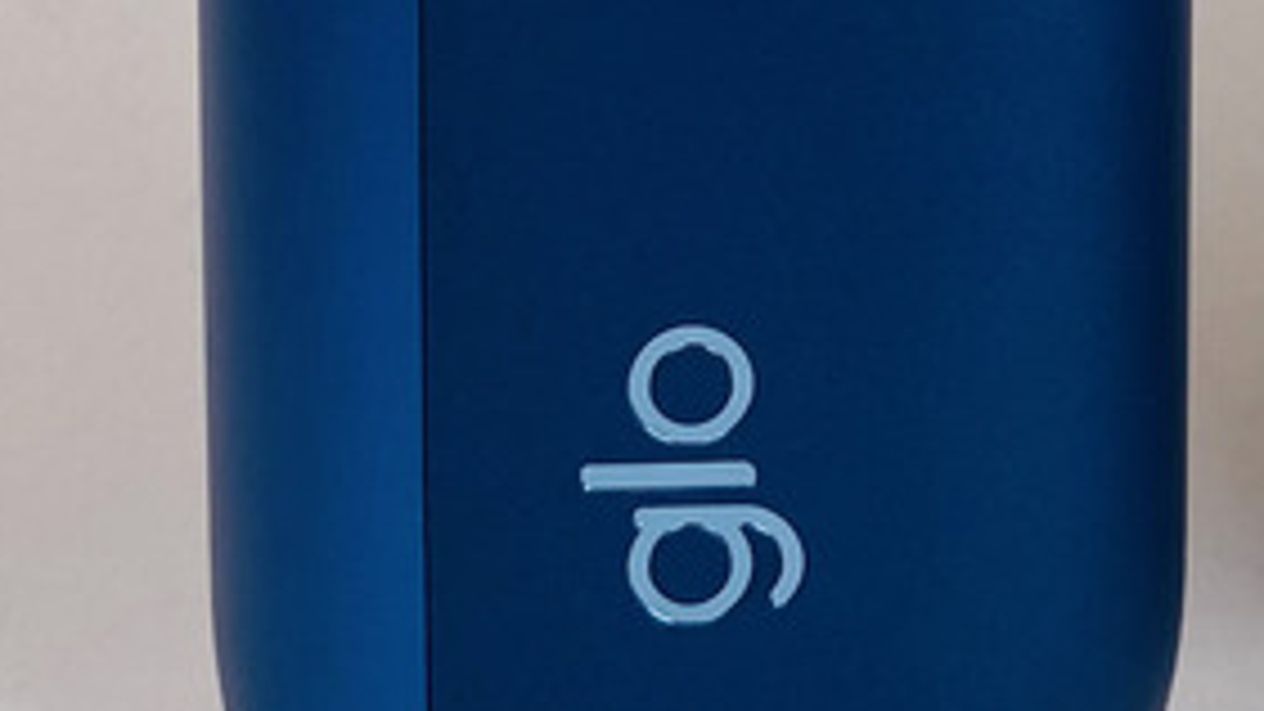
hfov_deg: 17.1
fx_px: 4055
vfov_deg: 9.6
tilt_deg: -10.3
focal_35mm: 121
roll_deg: -0.8
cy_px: -441
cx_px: 1408
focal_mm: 4.25
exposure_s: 1/669
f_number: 1.8
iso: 32
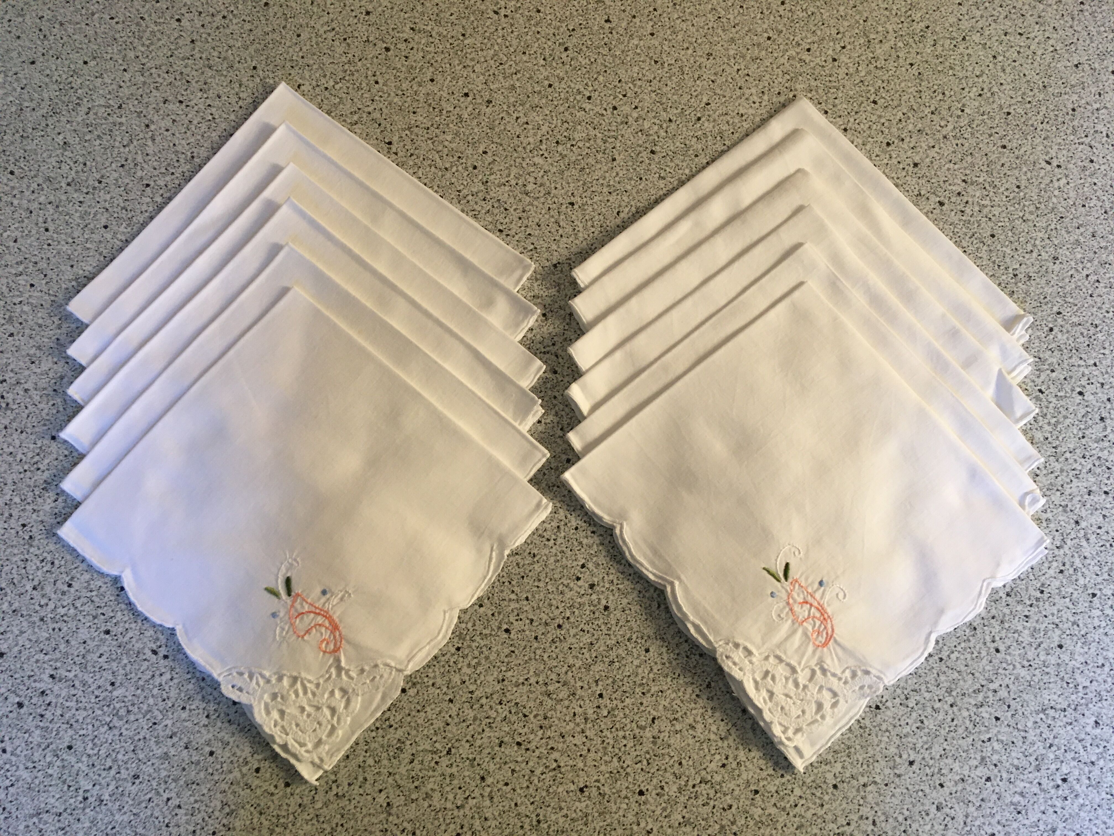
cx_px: 557
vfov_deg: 48.2
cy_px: 418
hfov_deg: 61.7
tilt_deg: -78.0
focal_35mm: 29
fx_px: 933
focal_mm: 4.15
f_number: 2.2
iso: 125
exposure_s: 1/33
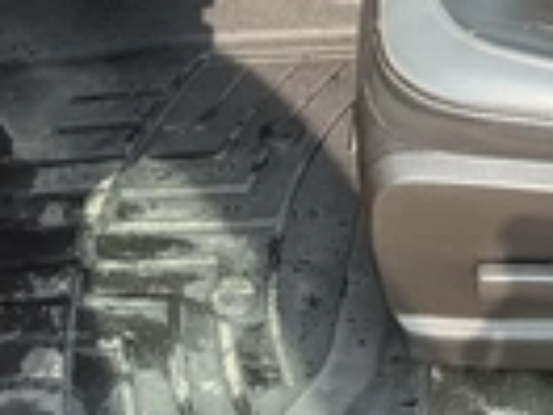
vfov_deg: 15.7
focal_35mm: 88
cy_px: -159
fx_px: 1406
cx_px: 553
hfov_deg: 21.5
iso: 20
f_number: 1.8
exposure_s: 1/163
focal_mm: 3
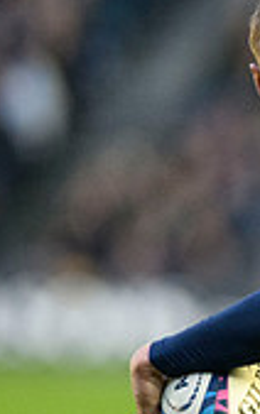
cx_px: 508
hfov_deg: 0.8
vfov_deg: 1.2
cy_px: 331
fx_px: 19586
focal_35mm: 1732
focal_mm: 400
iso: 5000
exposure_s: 1/1250
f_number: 3.5
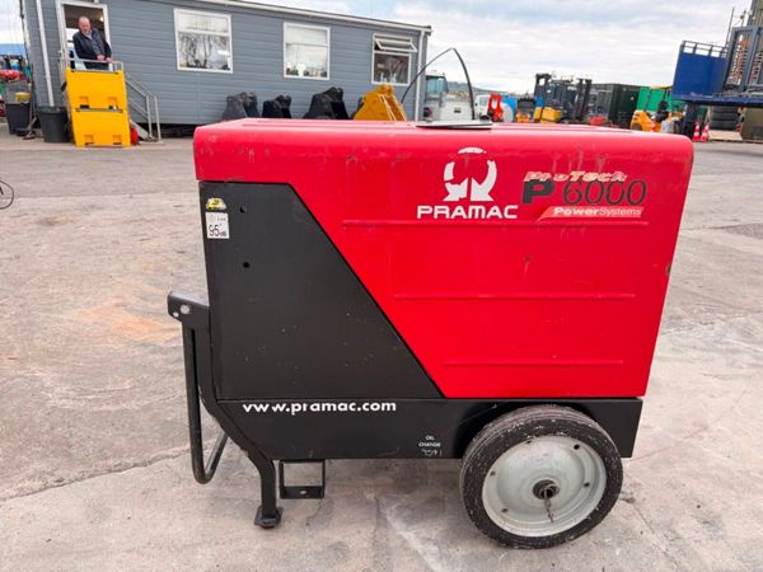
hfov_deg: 71.6
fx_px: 529
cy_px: 286
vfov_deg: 56.8
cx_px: 382
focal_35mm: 24
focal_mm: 6.76
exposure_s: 1/350
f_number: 1.78
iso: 100
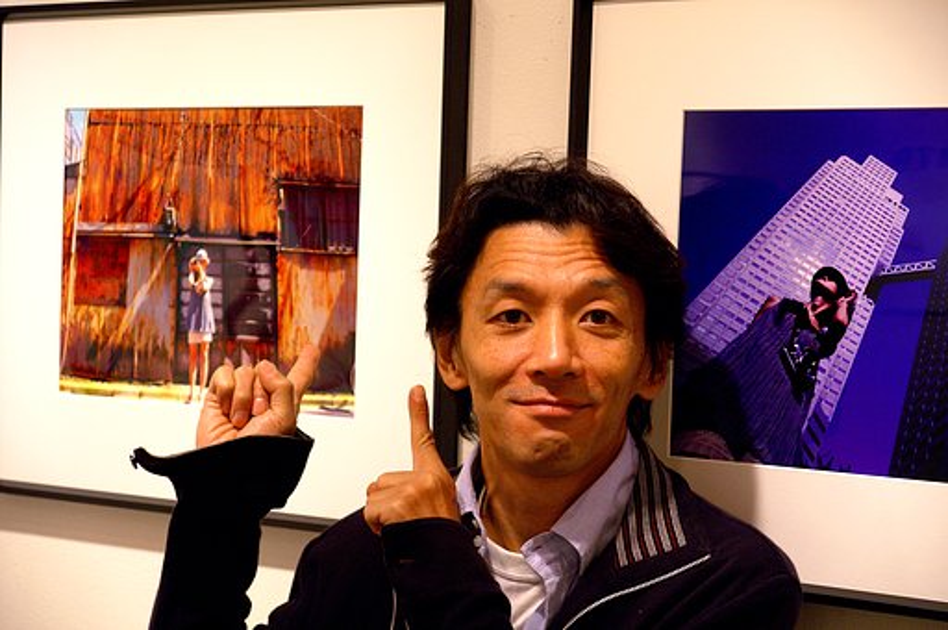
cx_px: 474
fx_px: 2367
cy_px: 315
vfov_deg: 15.1
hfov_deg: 22.6
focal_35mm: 90
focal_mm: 60
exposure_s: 1/60
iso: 800
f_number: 4.5
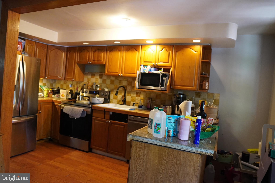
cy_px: 92
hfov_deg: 73.7
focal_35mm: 24
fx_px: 183
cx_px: 138
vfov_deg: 53.1
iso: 1600
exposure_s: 1/160
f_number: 2
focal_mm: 16
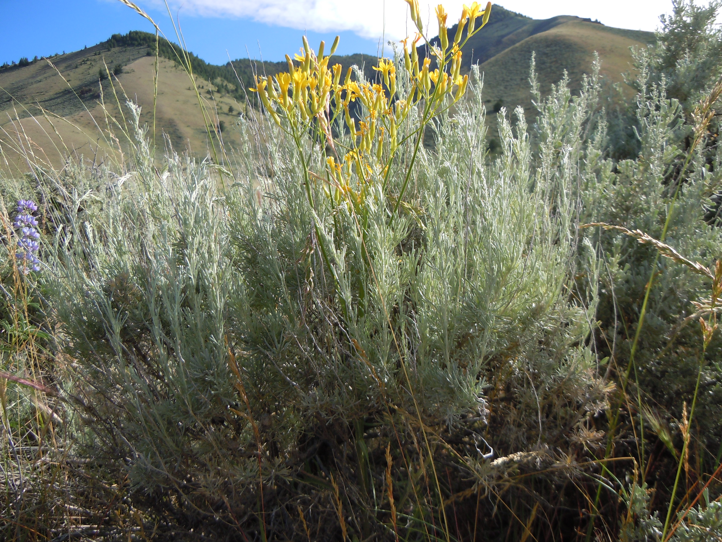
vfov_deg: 46.8
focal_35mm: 30
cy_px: 271
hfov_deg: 60.0
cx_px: 361
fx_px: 626
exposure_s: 1/640
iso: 100
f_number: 3.5
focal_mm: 5.4
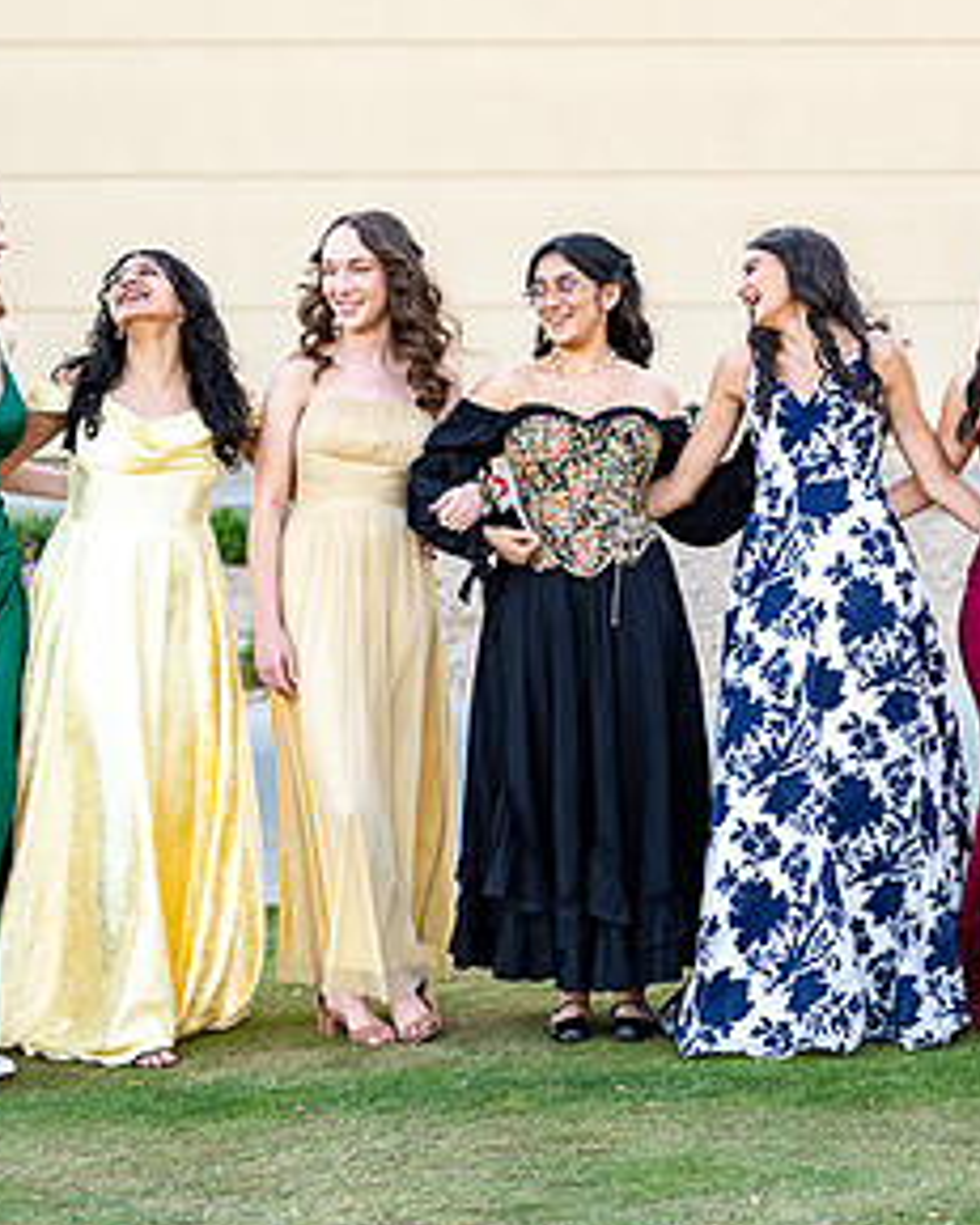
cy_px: 479
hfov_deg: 15.4
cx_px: 1027
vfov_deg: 19.5
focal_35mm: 98
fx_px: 3555
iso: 100
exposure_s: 1/320
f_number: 2
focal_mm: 50
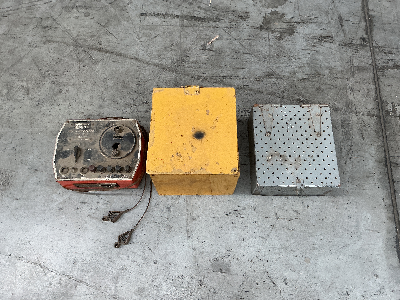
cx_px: 200
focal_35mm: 29
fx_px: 335
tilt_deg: -67.6
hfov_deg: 61.7
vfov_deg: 48.2
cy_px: 150
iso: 64
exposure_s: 1/100
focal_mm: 3
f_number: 1.8
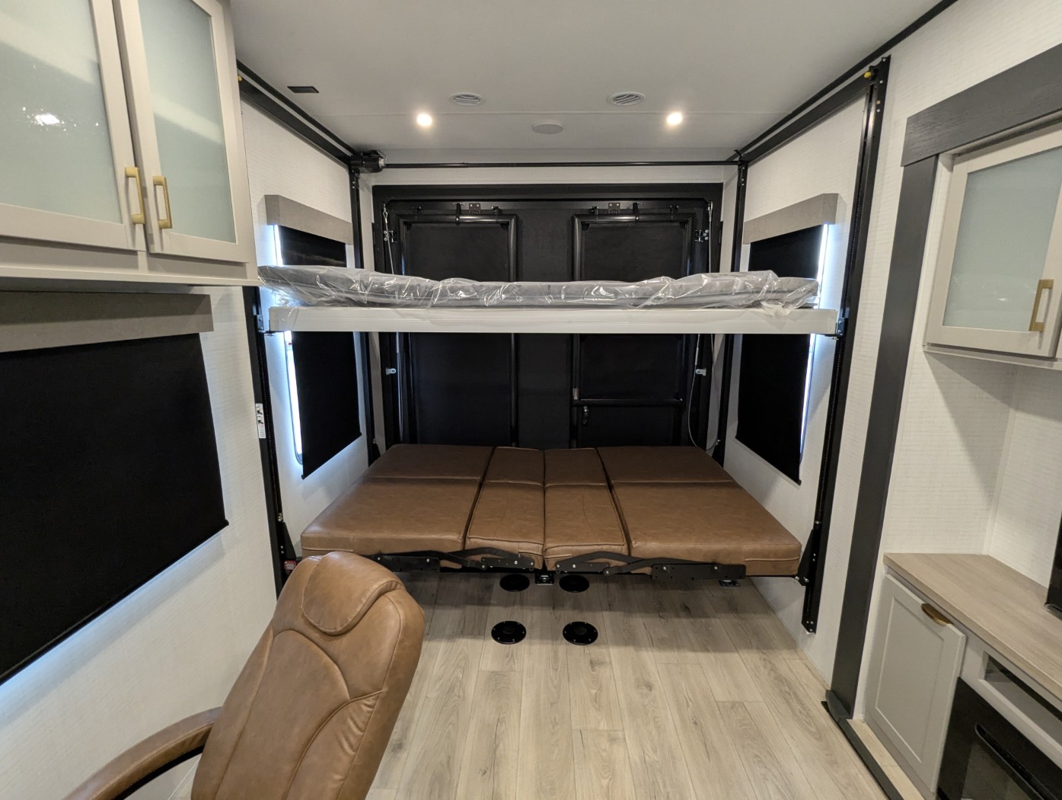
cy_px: 400
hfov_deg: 94.4
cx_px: 531
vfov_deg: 78.2
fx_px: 492
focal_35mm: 16
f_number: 2.2
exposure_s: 1/24.7
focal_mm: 2.35
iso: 235
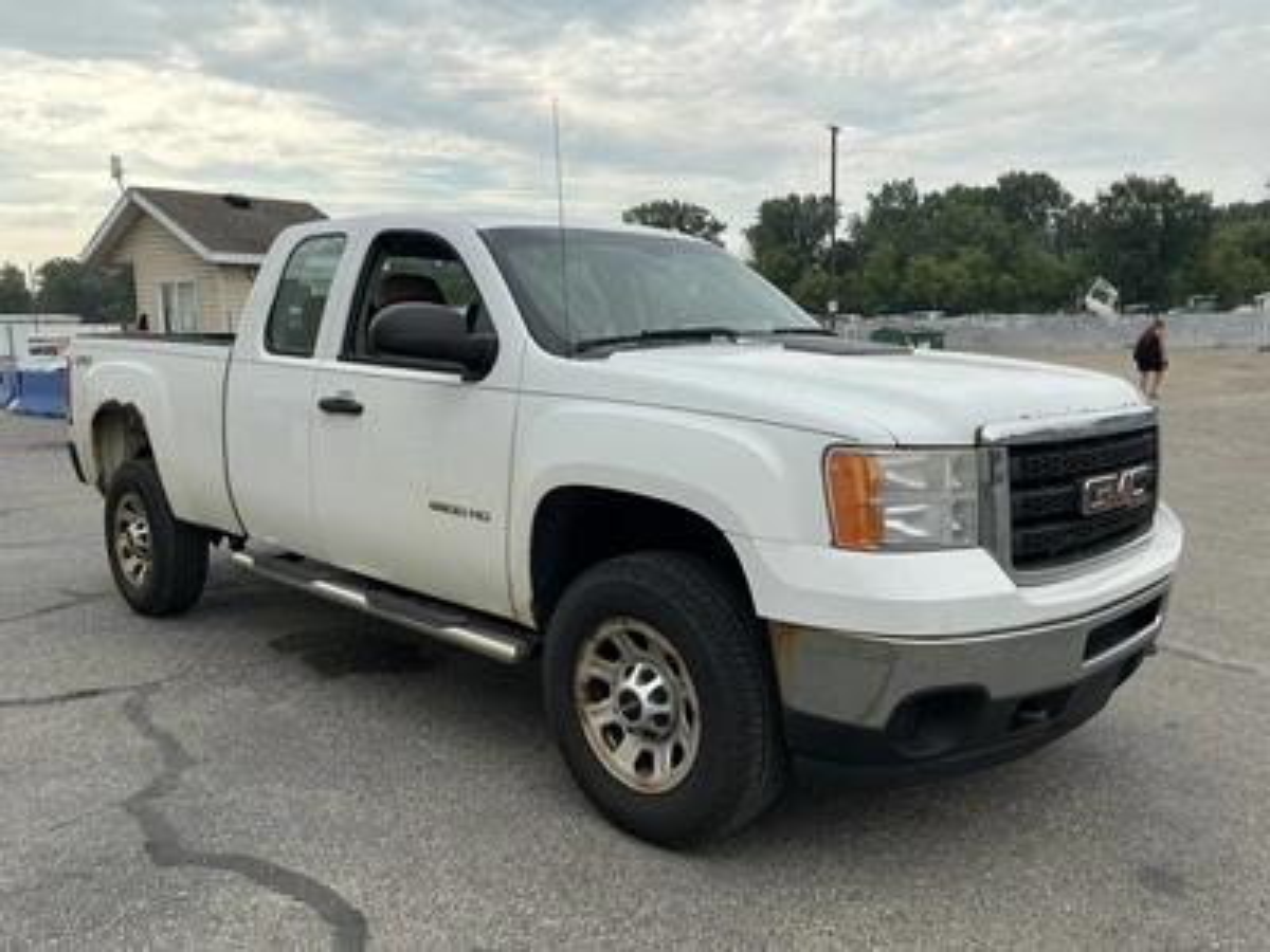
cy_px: 476
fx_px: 1027
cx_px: 635
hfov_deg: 63.4
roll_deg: +2.3
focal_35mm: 28
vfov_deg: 49.7
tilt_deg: -6.4
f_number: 1.8
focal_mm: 3
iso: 25
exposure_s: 1/1168
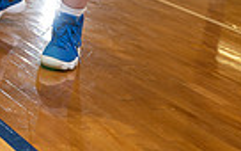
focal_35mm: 115
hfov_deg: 18.0
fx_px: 755
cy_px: -217
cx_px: 46
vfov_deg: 9.9
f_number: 4
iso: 400
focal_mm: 34
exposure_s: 1/125
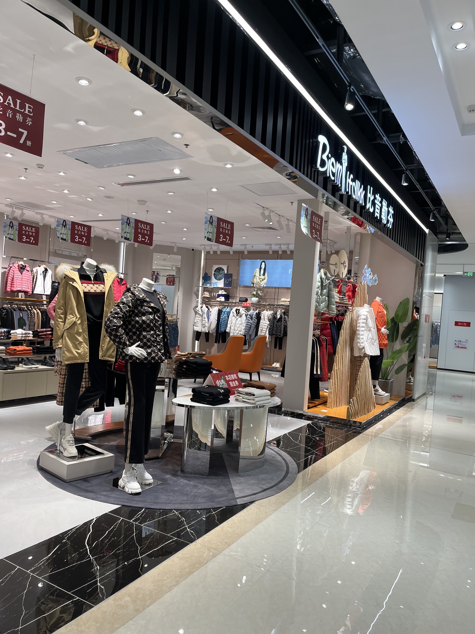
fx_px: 476
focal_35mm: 26
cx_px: 238
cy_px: 317
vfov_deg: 67.3
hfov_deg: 53.1
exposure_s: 1/100
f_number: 1.6
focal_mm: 5.1
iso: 32
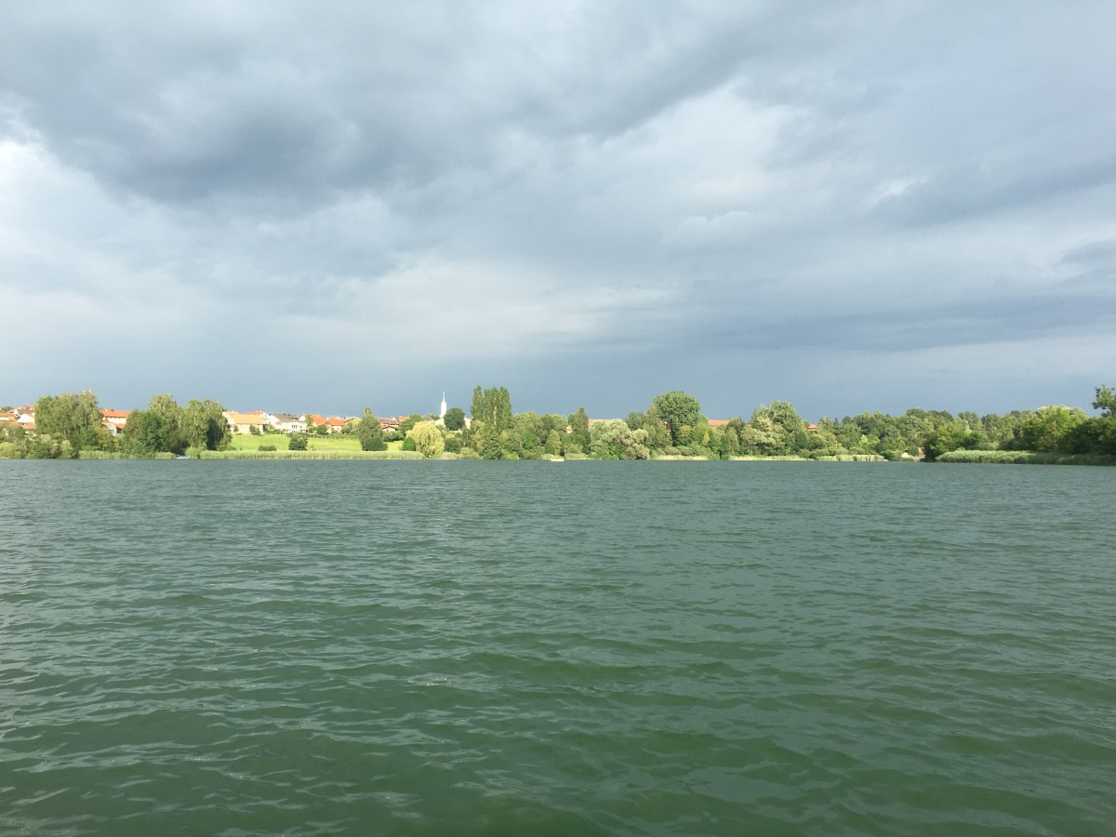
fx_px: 935
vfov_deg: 48.2
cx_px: 558
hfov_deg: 61.7
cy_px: 418
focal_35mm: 29
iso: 25
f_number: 2.2
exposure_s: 1/610
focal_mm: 4.15
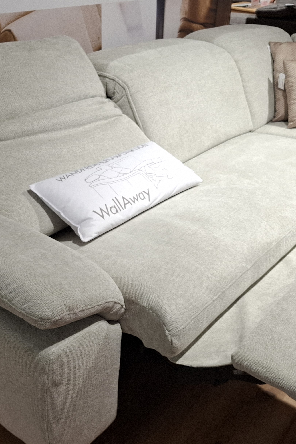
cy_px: 231
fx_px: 493
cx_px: 145
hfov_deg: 33.4
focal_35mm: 40
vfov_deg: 48.4
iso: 125
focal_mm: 5.54
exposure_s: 1/100
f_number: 1.8
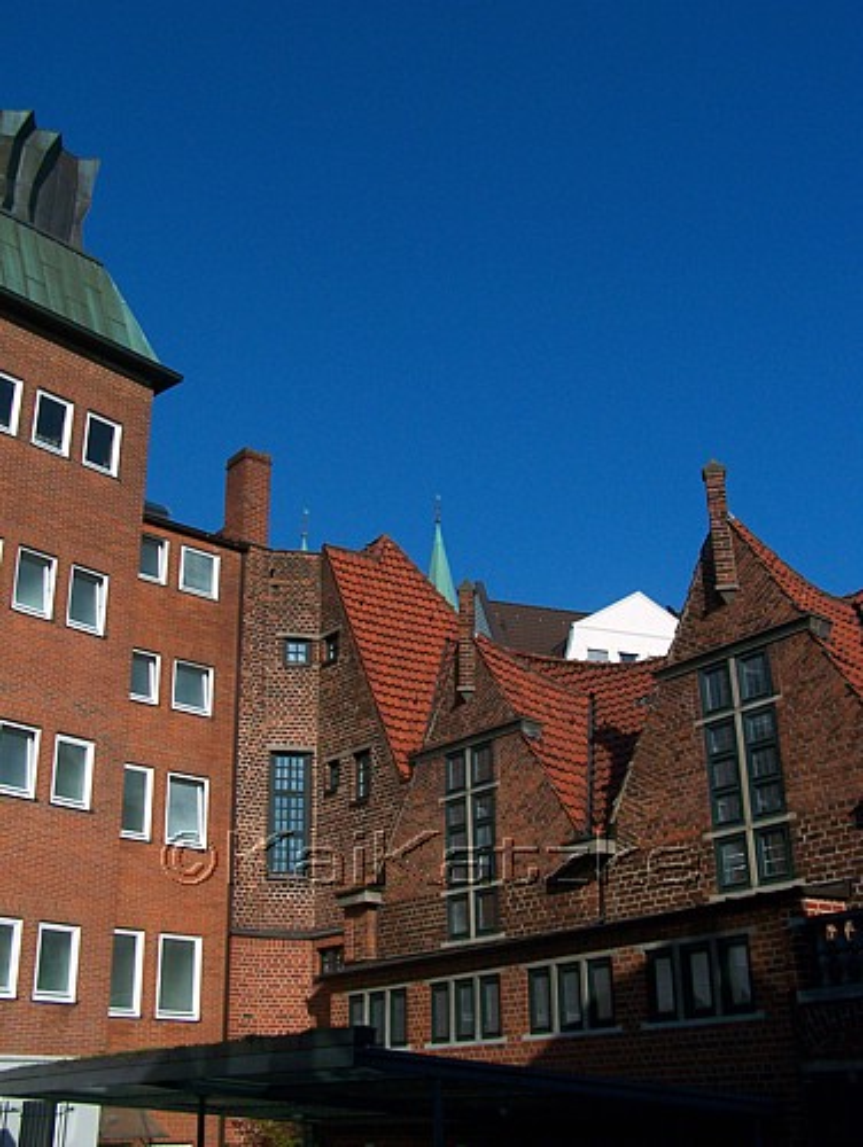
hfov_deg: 37.8
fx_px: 1261
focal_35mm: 38
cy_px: 574
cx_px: 432
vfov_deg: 48.9
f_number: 7.1
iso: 100
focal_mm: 6.3
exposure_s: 1/1000
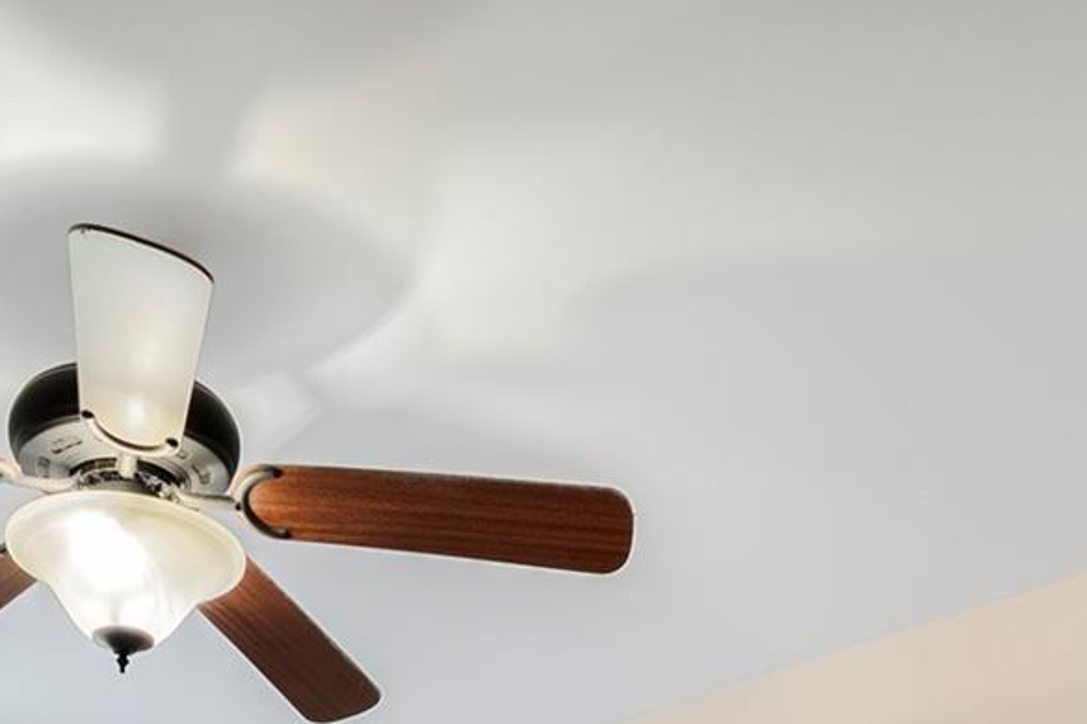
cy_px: 1251
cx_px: 407
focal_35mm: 49
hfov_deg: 40.1
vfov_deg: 20.6
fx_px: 1479
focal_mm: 14
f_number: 11
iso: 100
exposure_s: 1/5
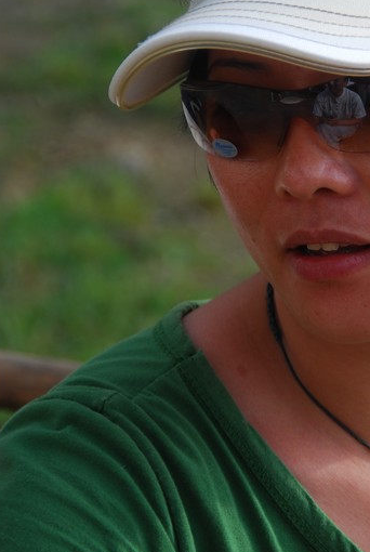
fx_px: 4713
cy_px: 181
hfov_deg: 4.5
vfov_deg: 6.7
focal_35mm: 307
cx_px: 317
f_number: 6.3
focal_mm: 116
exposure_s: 1/200
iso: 100
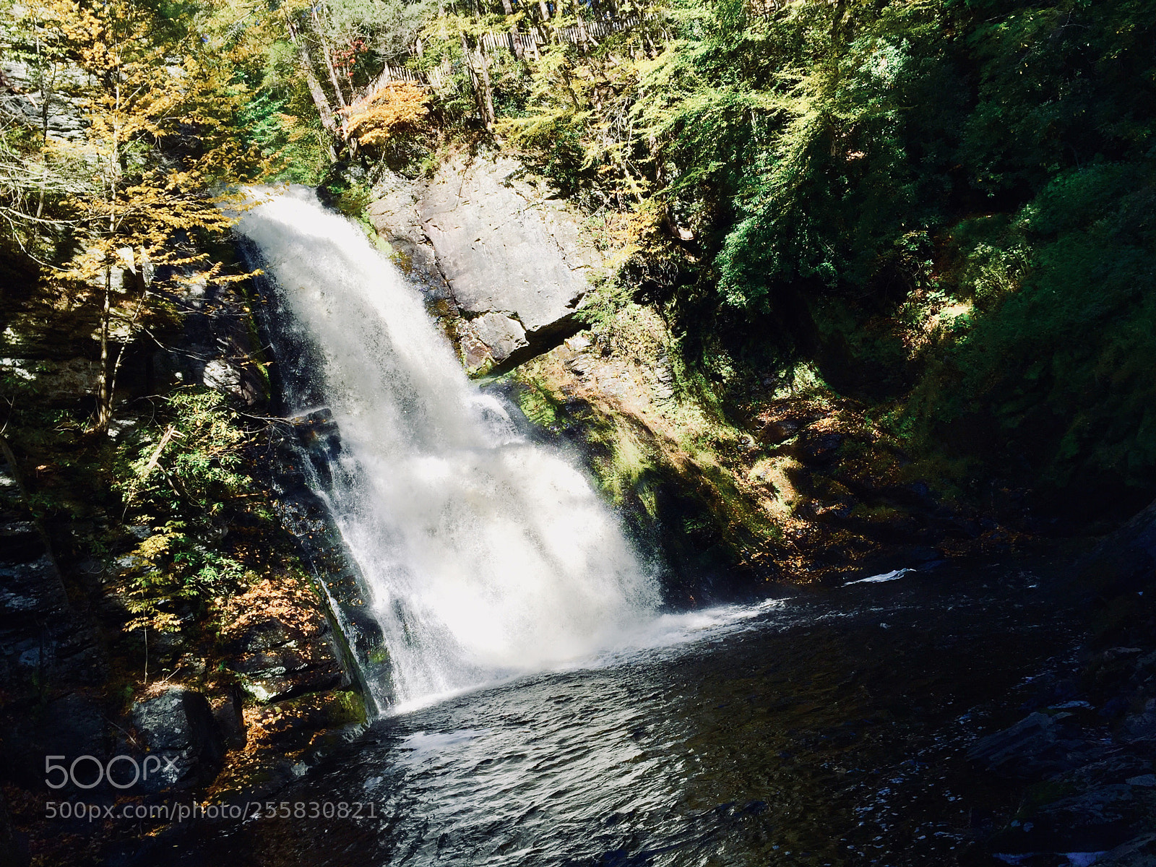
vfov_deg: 48.2
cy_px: 434
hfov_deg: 61.7
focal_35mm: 29
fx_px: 968
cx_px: 578
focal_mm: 4.15
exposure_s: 1/573
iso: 32
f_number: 2.2
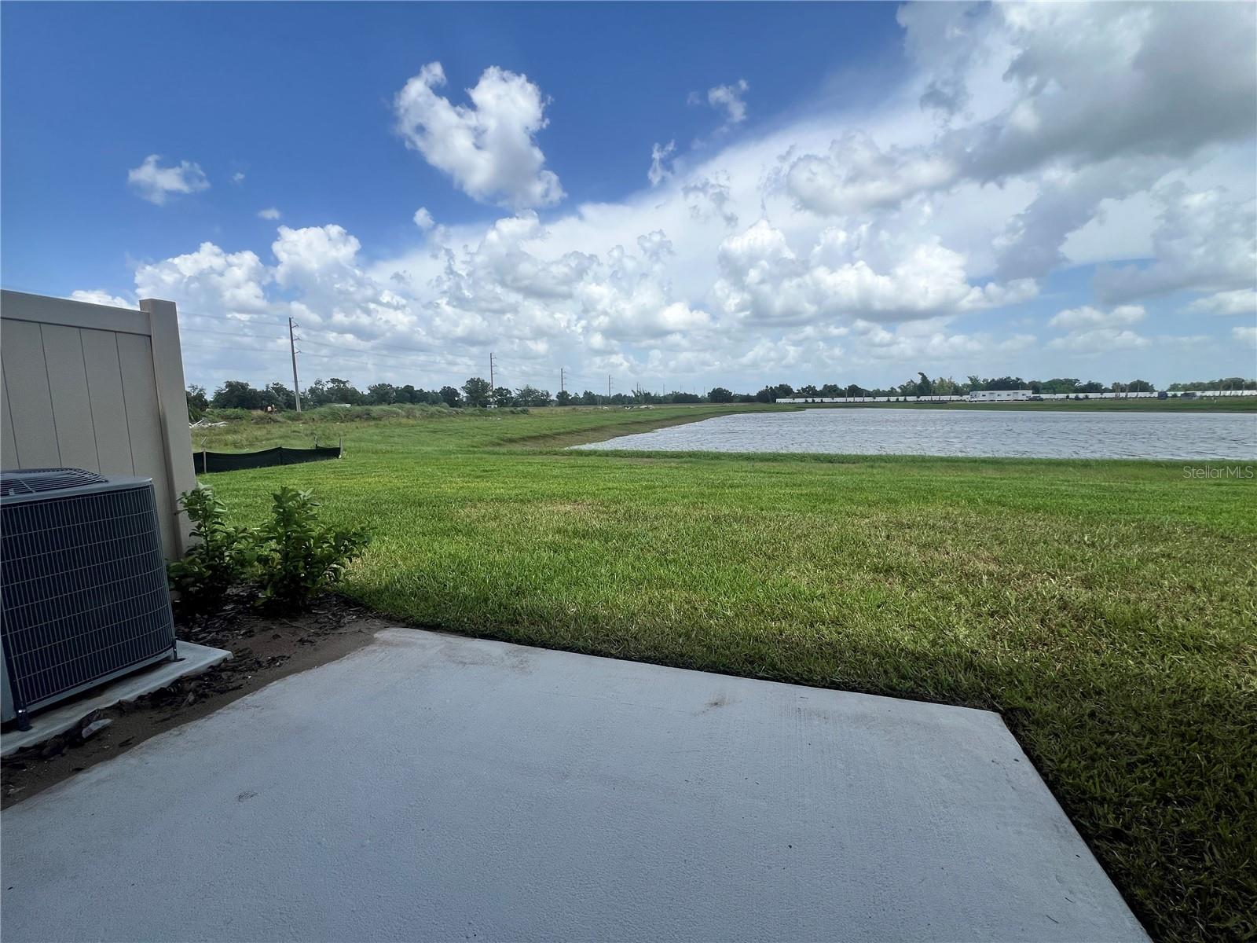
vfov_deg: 89.9
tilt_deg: -11.2
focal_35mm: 13
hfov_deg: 106.2
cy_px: 472
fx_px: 472
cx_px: 628
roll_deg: +1.3
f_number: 1.8
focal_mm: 1.57
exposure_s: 1/1815
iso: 32
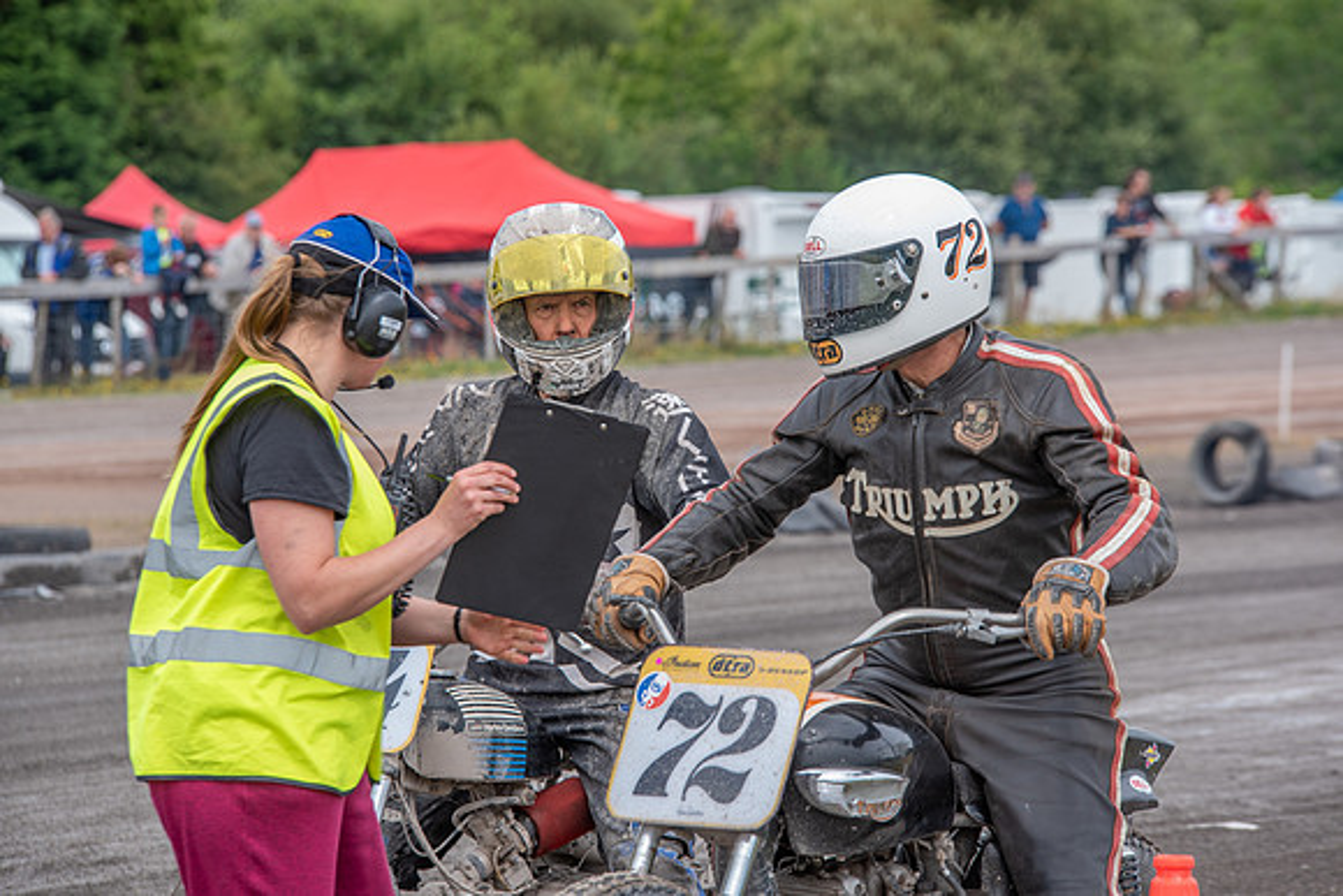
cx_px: 672
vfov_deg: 6.9
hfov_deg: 10.3
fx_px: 7463
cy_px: 448
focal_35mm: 200
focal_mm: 200
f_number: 8
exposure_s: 1/200
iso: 200
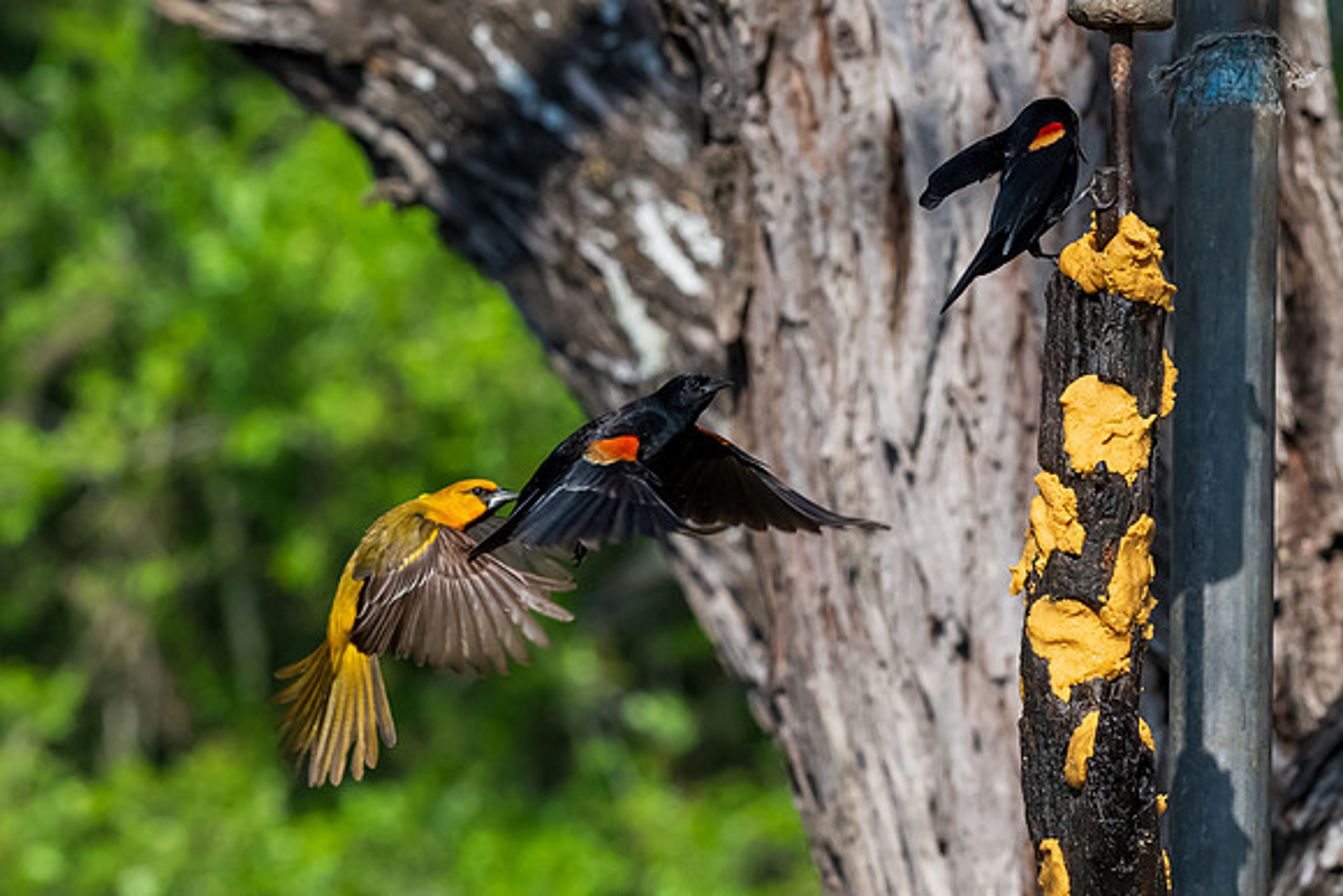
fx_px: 29021
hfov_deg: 2.7
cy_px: 391
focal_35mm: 778
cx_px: 1208
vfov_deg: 1.8
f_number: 10
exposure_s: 1/1600
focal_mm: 350
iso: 1400
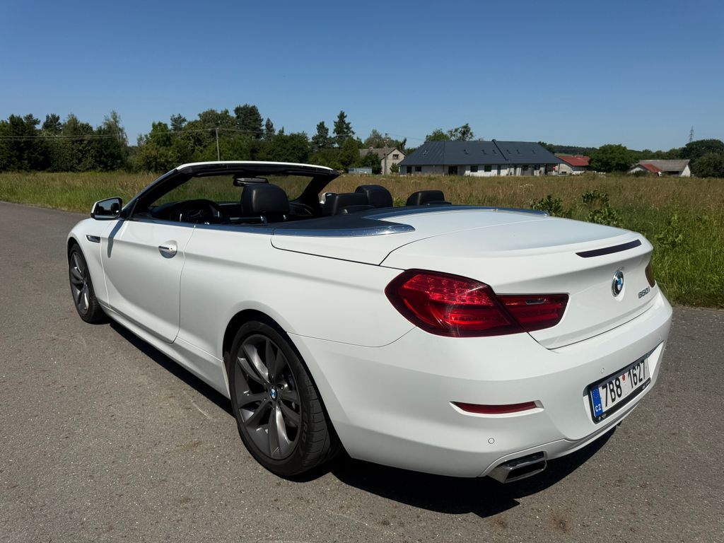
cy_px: 272
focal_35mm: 24
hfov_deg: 71.6
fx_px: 502
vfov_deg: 56.8
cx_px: 362
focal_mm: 6.76
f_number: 1.78
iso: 80
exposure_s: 1/11905
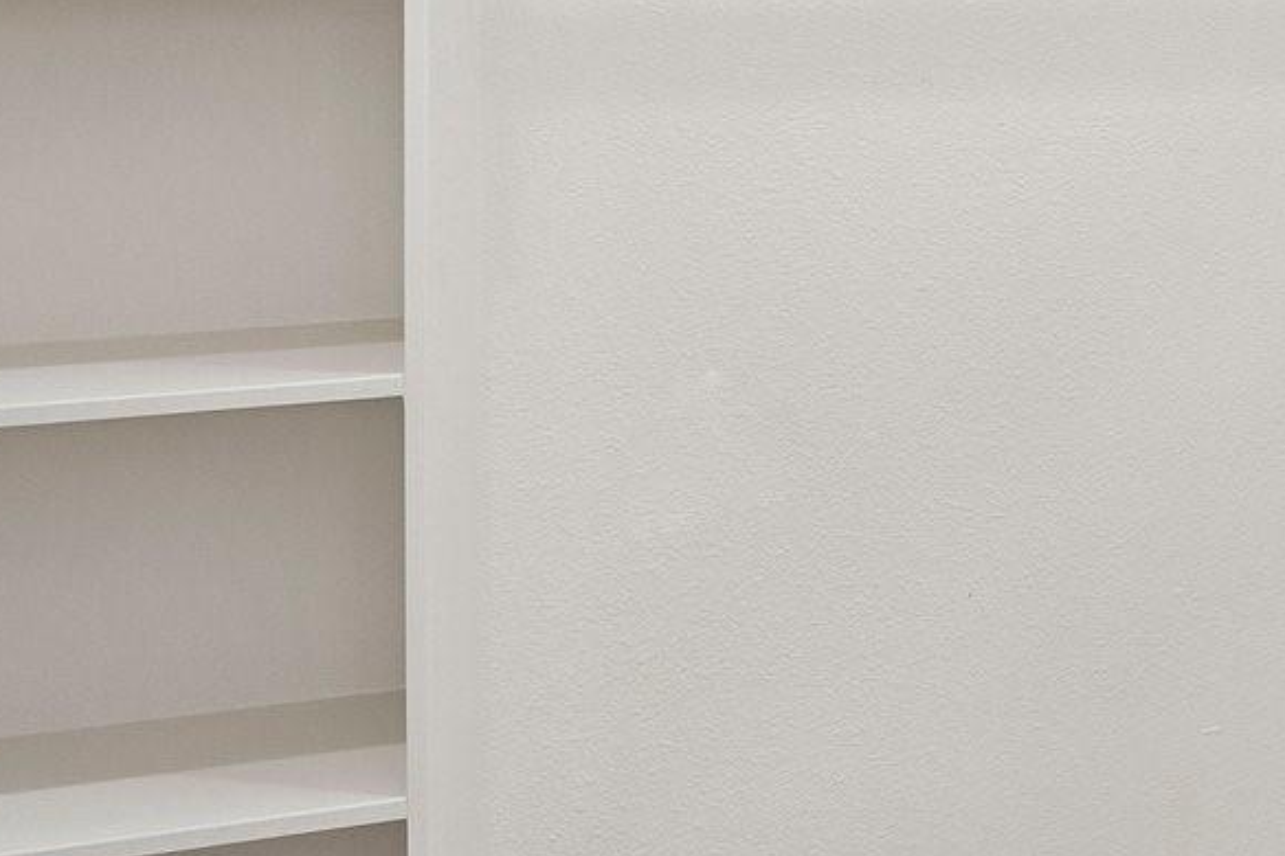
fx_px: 2061
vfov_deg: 22.2
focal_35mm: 58
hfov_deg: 30.0
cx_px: 1513
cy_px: -85
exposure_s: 1/60
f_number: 8
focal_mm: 16.5
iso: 400
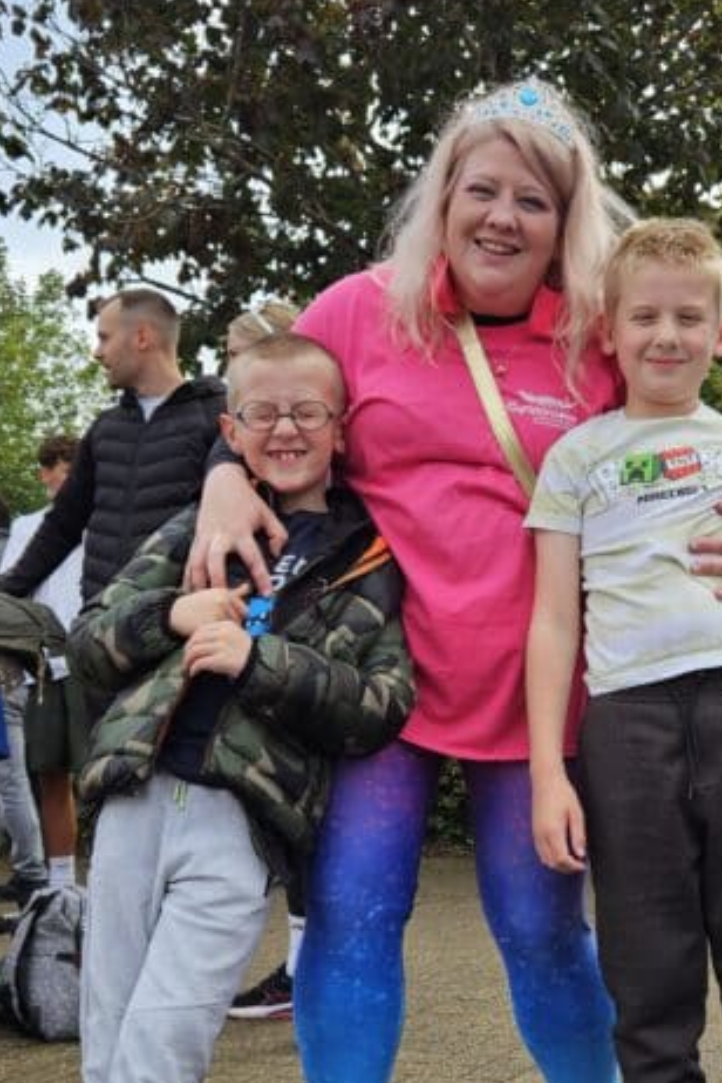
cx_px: 513
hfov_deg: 25.3
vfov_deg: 37.3
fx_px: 1594
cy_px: 687
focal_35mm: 53
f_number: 1.8
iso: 25
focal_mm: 5.4
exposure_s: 1/1005
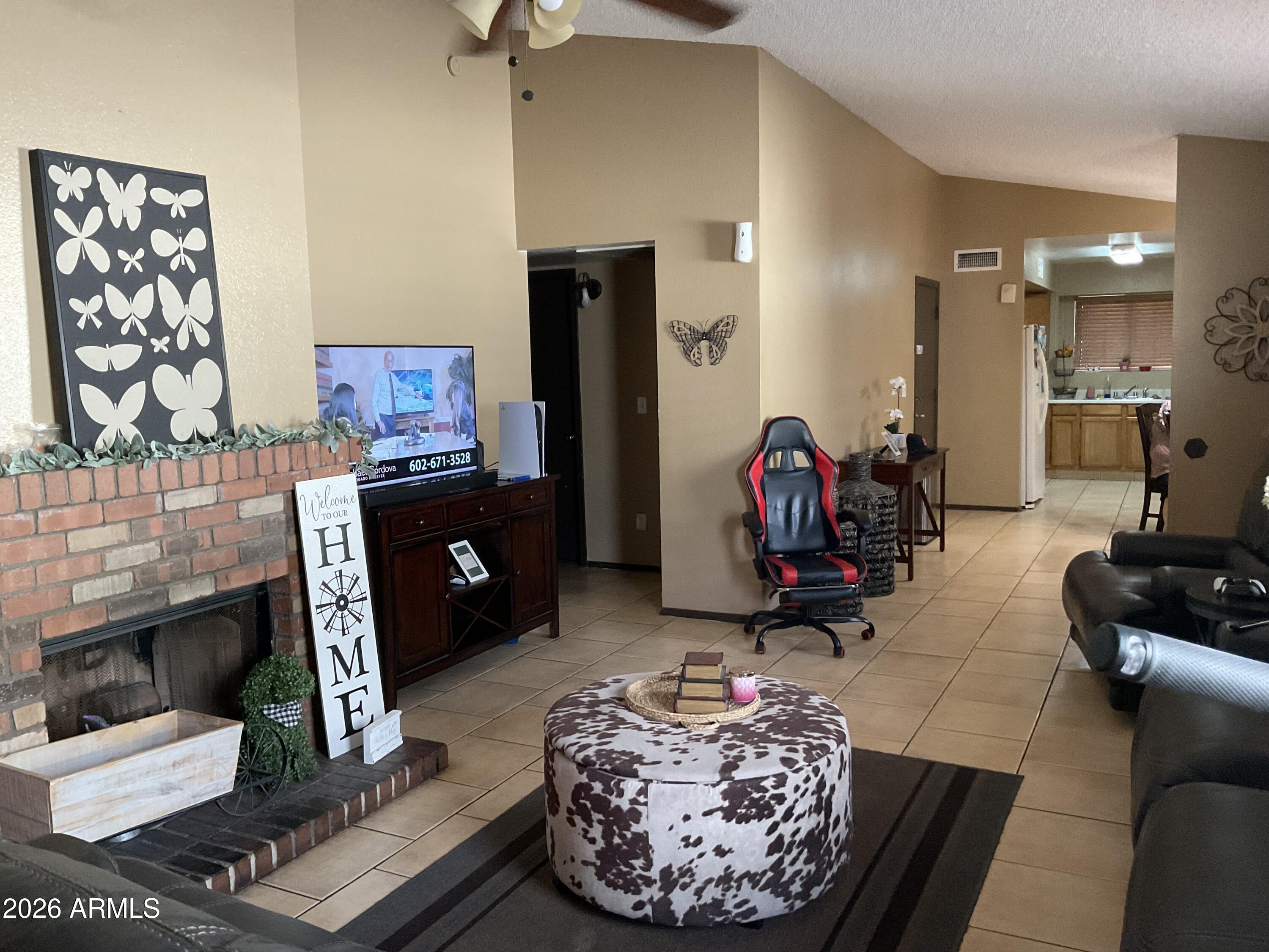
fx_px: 1063
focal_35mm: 29
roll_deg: +0.7
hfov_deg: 61.7
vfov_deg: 48.2
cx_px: 634
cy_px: 476
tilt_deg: -6.4
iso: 200
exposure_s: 1/60
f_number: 1.8
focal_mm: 3
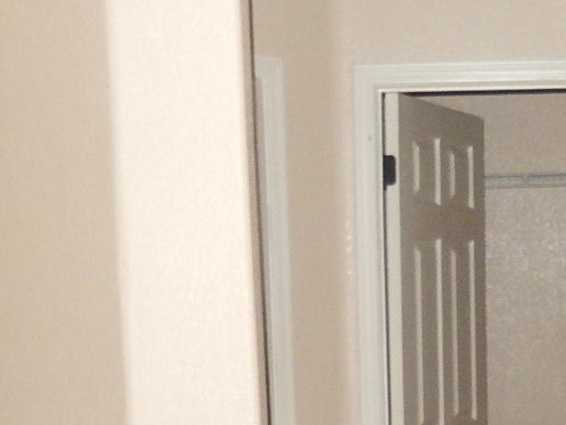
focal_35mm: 94
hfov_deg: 20.6
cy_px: 478
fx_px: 1537
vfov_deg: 15.3
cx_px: 448
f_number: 3.4
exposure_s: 1/30
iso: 450
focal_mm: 4.5
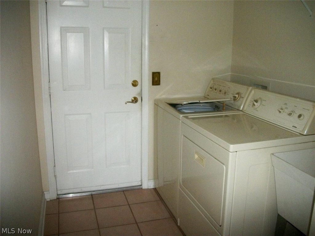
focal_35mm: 32
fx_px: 291
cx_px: 158
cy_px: 118
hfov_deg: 56.8
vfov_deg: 44.2
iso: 250
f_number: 2.9
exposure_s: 1/125
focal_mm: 5.7
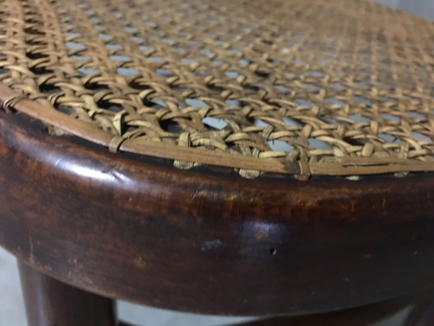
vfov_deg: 48.2
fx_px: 364
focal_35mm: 29
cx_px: 217
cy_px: 163
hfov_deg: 61.7
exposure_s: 1/4
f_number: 2.2
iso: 200
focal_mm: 4.15
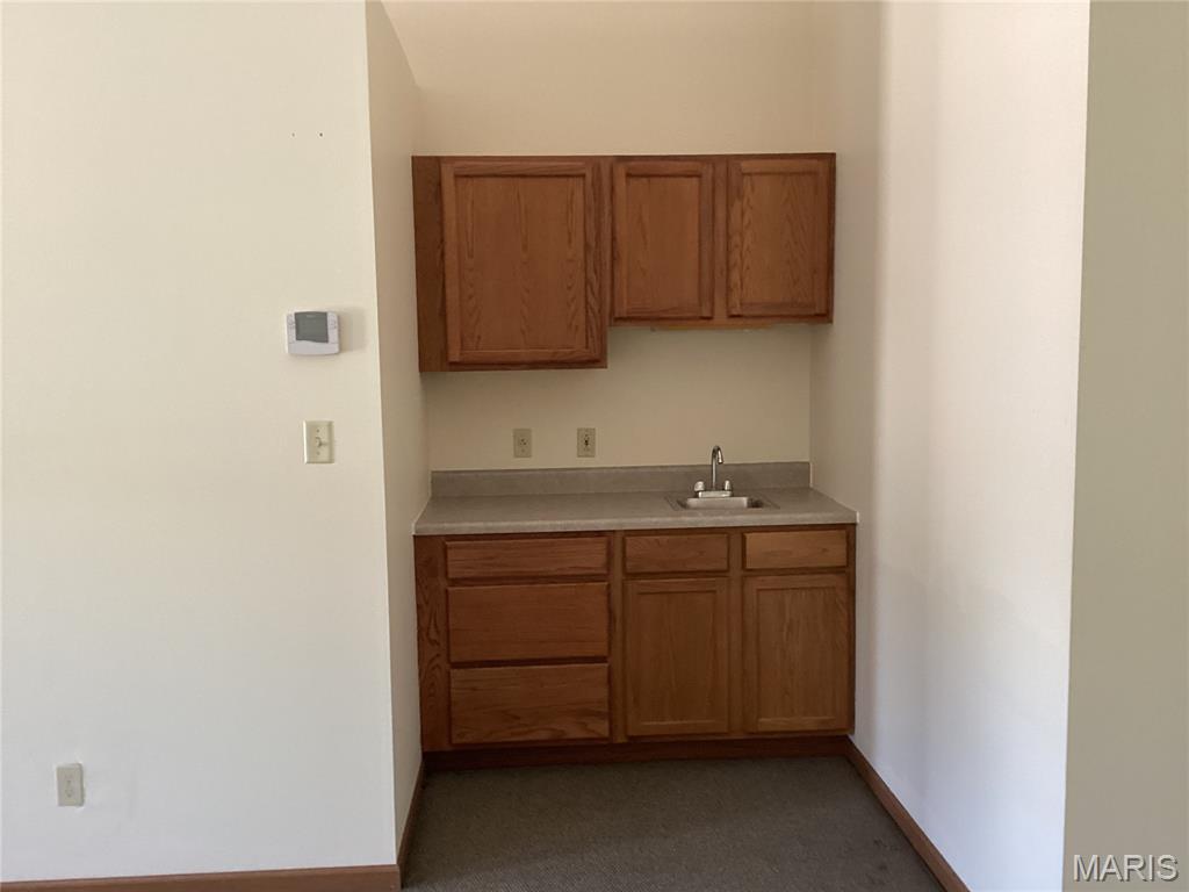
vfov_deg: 45.4
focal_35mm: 31
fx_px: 1065
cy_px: 446
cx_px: 594
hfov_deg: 58.4
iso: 250
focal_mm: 3.3
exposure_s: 1/60
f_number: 2.4
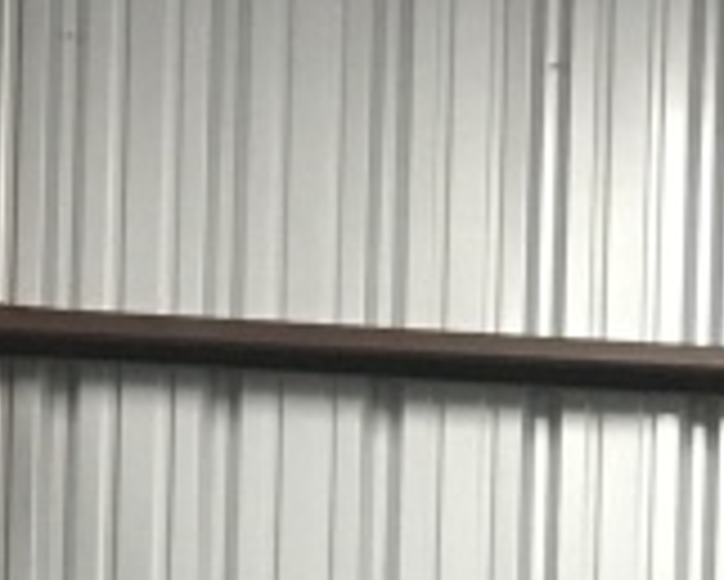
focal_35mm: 180
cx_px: 1075
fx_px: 3859
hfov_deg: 10.4
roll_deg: -1.8
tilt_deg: +0.6
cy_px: 1538
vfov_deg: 7.8
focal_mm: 4.15
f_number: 2.2
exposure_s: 1/30
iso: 125
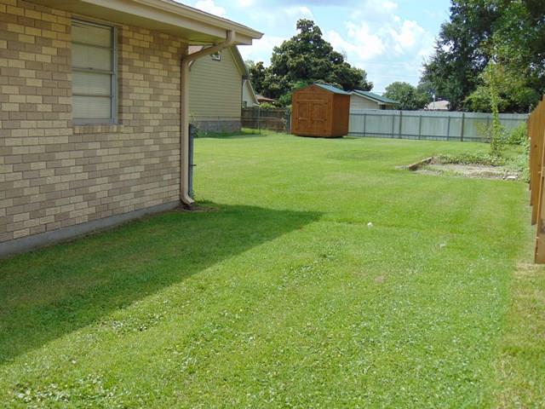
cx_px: 272
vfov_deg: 34.3
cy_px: 204
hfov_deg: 44.8
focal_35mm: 42
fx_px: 661
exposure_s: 1/640
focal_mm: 7.6
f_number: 3.3
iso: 80
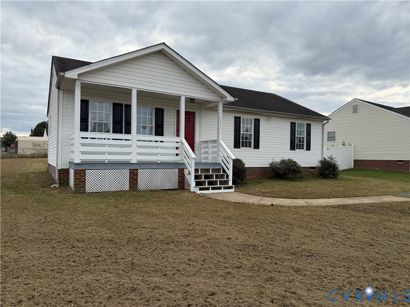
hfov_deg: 71.6
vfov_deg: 56.8
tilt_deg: +1.3
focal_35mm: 24
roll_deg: -0.7
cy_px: 154
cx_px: 205
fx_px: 284
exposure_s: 1/2000
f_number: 1.78
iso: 80
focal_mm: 6.76
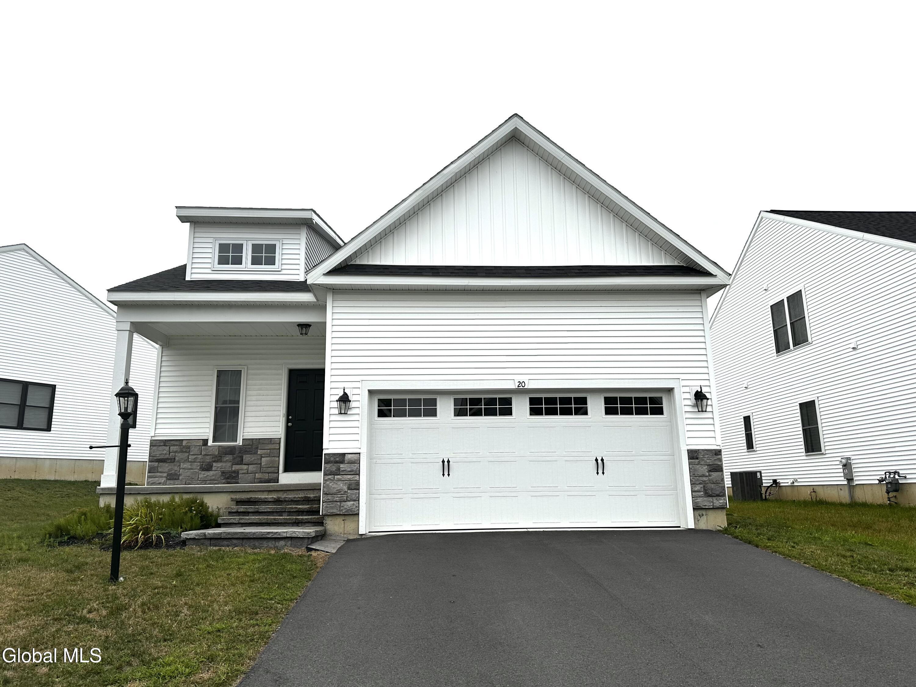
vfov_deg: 56.8
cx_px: 458
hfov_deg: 71.6
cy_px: 344
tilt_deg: +11.9
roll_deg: +0.5
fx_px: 635
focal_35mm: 24
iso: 80
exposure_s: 1/4545
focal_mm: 6.86
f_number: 1.78
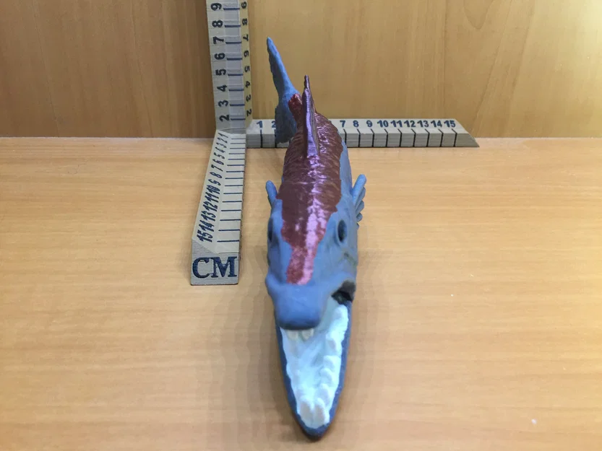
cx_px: 301
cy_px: 226
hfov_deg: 61.7
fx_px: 504
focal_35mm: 29
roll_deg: -1.6
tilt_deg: -27.9
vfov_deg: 48.2
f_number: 2.2
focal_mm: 4.15
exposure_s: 1/15
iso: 100
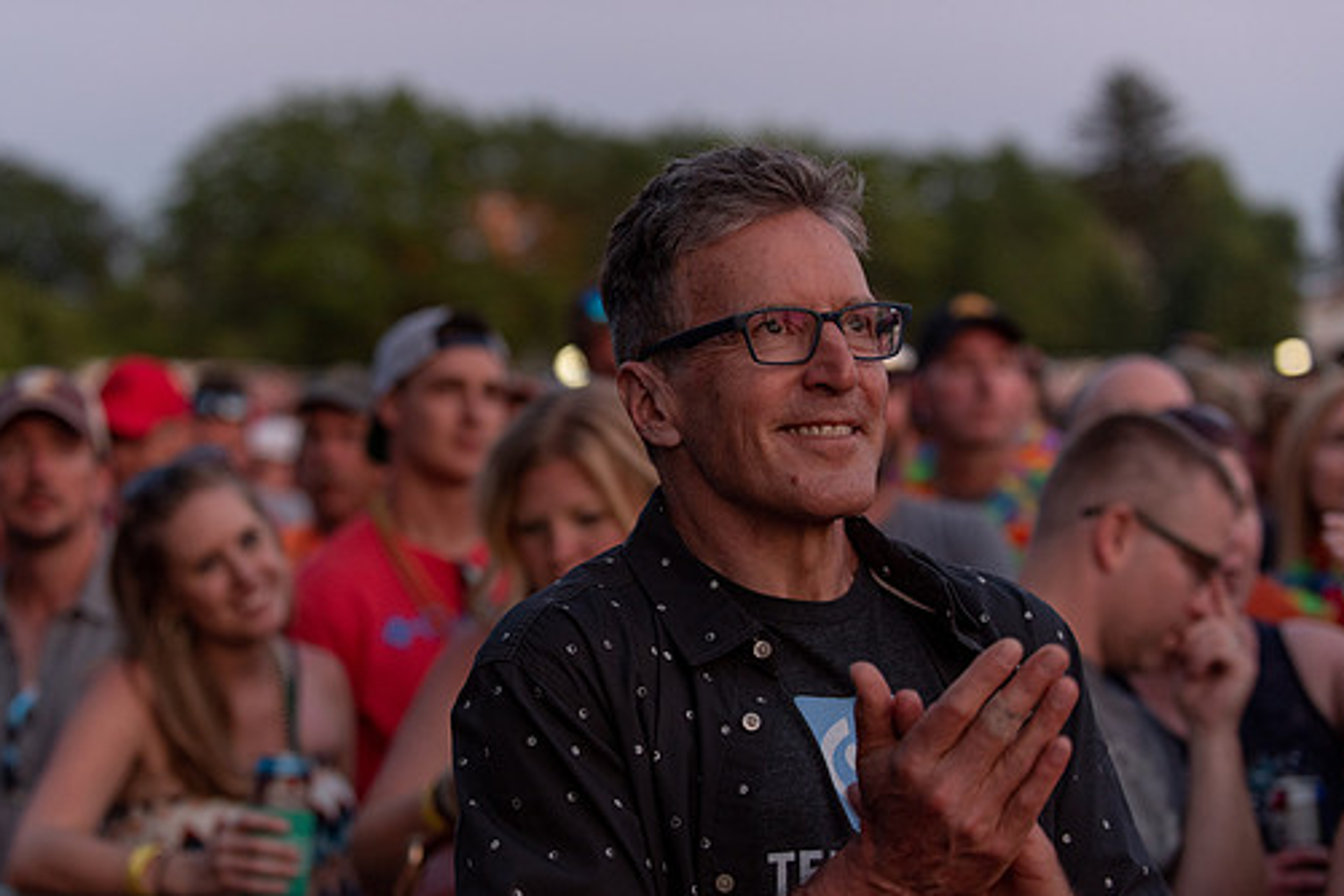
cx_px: 574
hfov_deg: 25.0
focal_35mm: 81
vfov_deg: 16.9
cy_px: 498
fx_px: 3024
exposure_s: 1/100
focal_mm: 70
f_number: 2.8
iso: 800
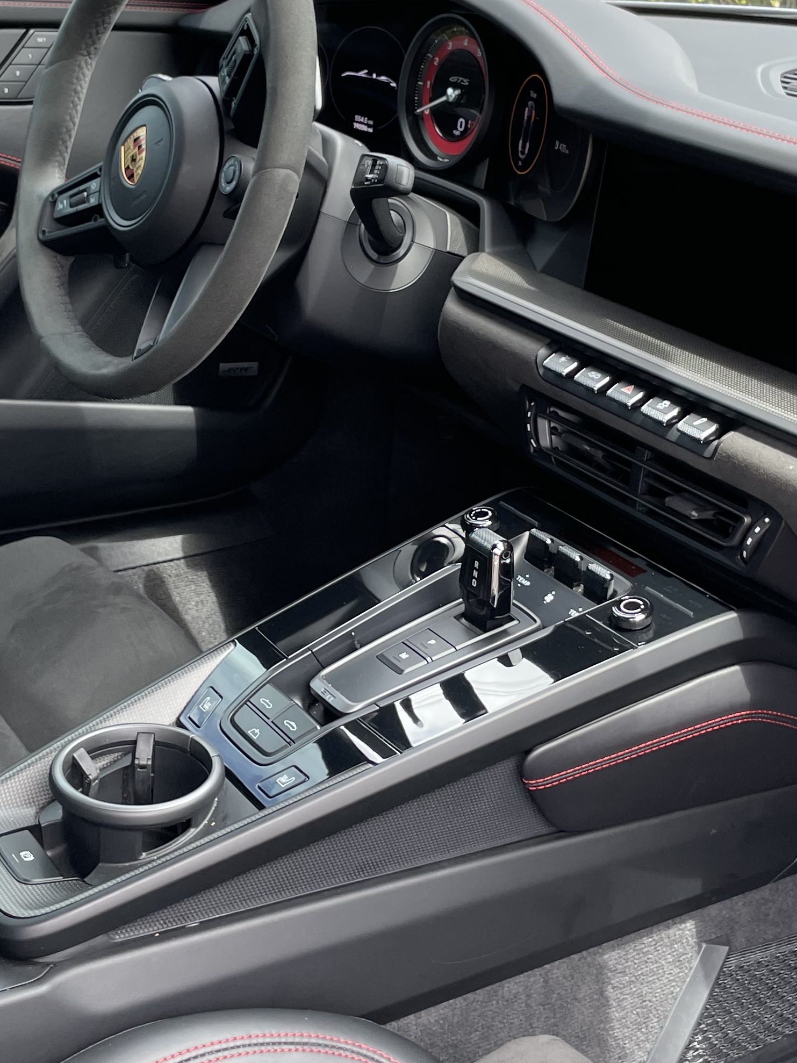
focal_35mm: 53
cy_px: 449
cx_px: 401
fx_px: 1627
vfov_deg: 36.1
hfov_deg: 27.5
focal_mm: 4.2
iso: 32
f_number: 1.6
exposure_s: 1/228
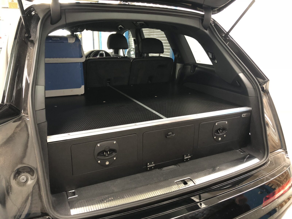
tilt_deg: -16.6
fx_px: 236
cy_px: 110
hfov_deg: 63.4
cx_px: 146
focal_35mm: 28
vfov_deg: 49.7
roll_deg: -1.4
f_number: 1.8
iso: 100
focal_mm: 3.99
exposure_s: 1/6
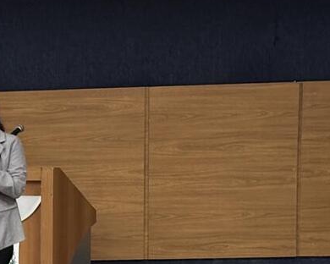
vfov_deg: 9.8
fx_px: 1524
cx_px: -163
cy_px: 316
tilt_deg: -7.6
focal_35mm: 156
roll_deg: +1.7
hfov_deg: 11.8
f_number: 1.6
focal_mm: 5.96
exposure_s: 1/30
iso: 250
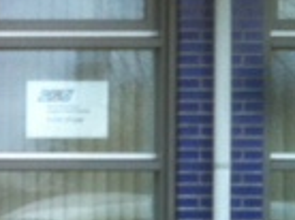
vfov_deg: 9.1
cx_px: -342
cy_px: 233
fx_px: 1378
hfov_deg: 10.9
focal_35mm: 162
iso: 80
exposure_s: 1/171
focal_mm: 3.85
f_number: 2.8
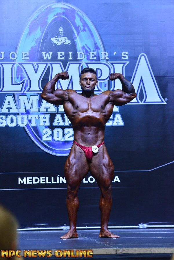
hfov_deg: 11.2
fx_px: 883
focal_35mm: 122
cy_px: 130
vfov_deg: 16.8
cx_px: 87
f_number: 5
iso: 2000
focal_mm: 122
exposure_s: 1/160
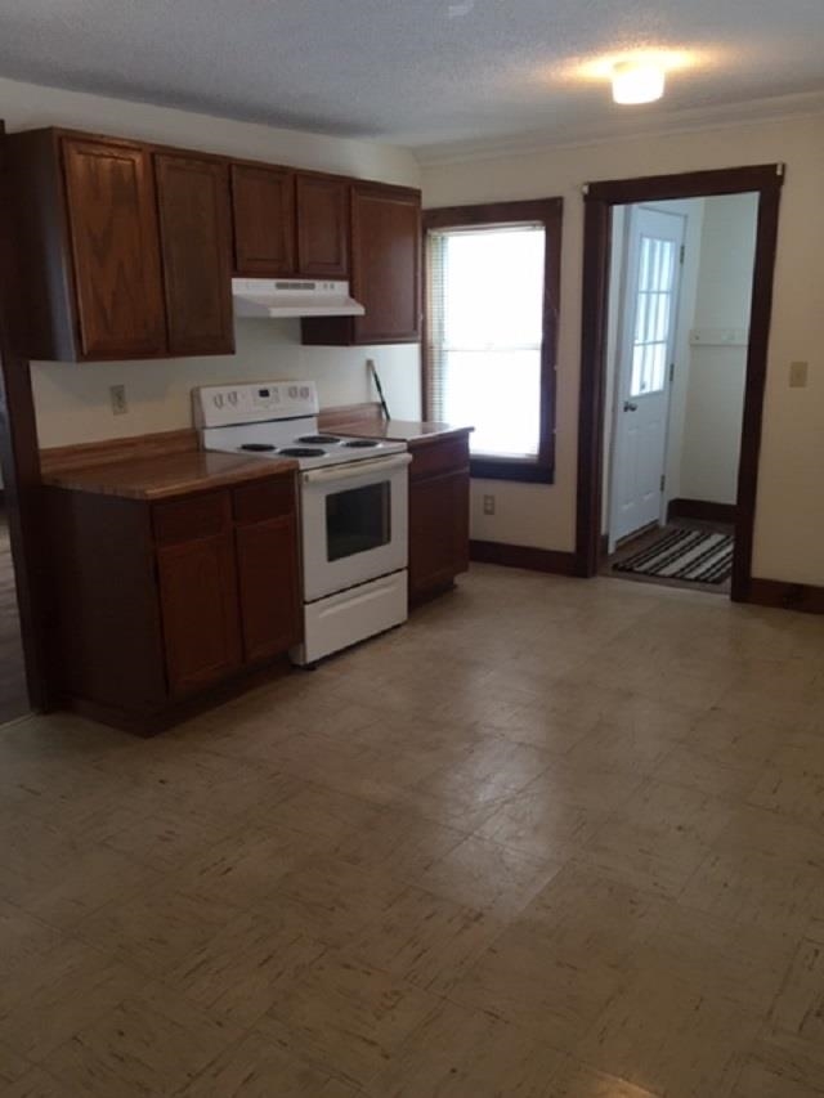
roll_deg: +2.1
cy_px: 549
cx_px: 412
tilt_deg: -14.2
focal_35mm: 29
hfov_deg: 48.2
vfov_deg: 61.7
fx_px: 920
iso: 100
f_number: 2.2
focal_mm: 4.15
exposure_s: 1/30
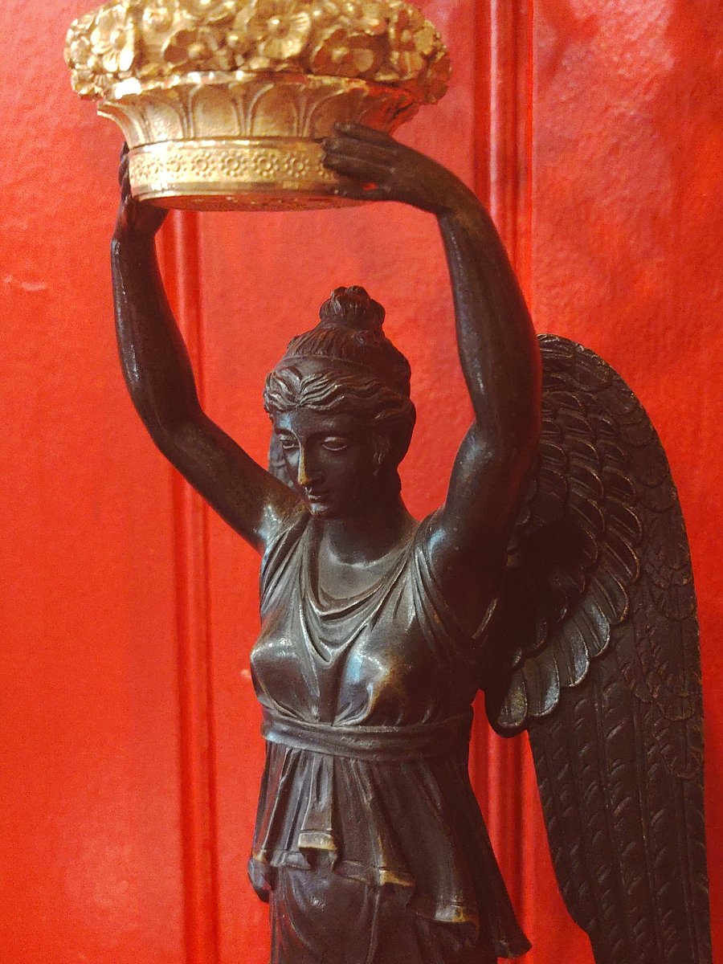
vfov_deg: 39.7
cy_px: 482
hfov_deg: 30.3
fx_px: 1337
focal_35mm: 48
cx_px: 362
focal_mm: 5.25
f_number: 4
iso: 1556
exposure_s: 1/25
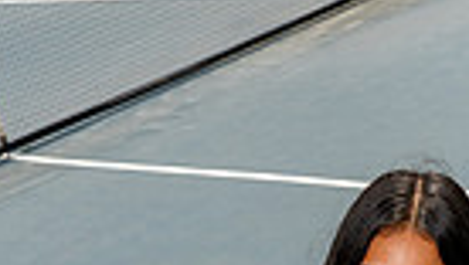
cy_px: 707
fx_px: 1320
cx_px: 384
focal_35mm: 106
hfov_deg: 19.9
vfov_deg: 9.7
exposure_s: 1/250
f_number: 8
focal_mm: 31
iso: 100
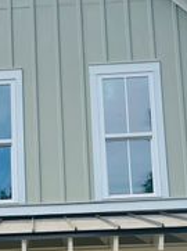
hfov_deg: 15.0
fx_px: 694
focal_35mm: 96
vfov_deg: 19.5
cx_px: -8
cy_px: 282
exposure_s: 1/2825
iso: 50
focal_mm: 5.1
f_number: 1.6
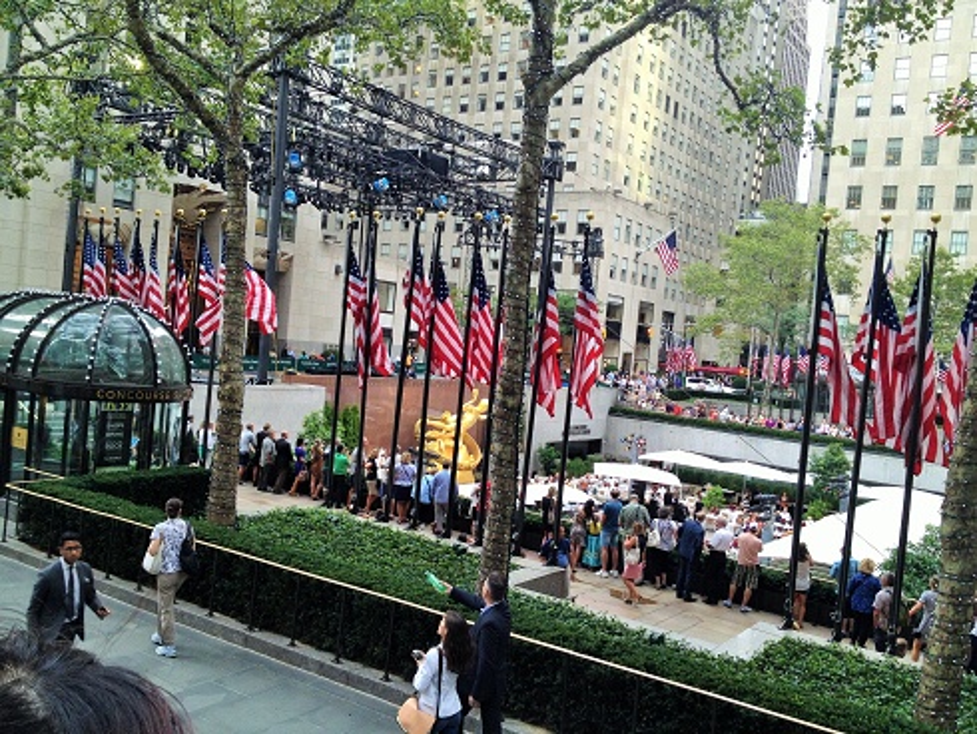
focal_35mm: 35
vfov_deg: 40.7
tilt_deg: -4.8
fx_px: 988
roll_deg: -3.7
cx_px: 488
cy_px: 367
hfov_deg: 52.6
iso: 80
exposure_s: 1/120
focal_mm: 4.28
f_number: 2.4
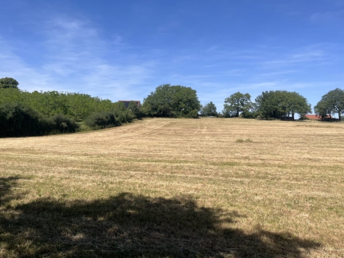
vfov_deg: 53.1
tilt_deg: +1.1
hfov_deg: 67.3
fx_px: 258
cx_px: 172
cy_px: 129
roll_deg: -0.9
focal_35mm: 26
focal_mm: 5.1
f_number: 1.6
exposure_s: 1/3413
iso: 50
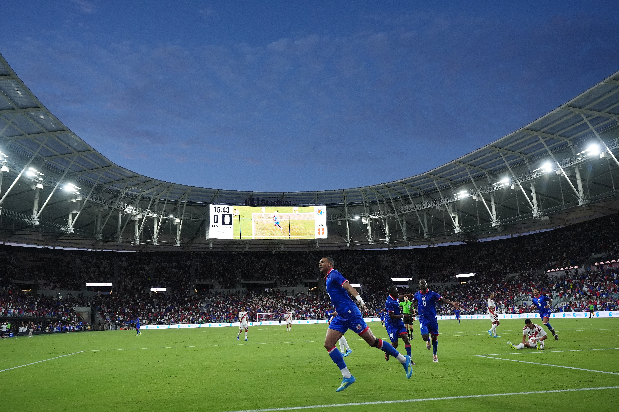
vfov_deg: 45.0
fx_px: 499
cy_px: 206
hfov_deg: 63.7
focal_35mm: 29
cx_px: 310
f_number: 3.2
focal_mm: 29
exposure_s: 1/2000
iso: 2500
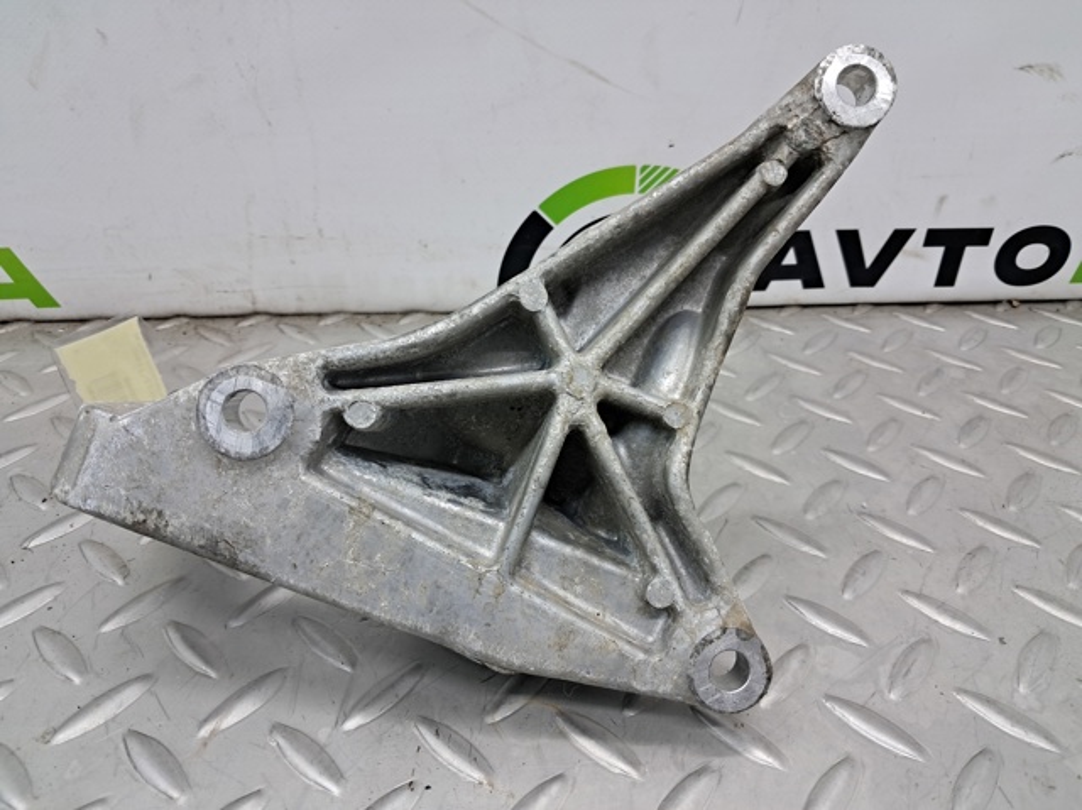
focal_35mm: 27
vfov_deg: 51.3
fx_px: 843
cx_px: 541
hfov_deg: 65.4
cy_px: 405
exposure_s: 1/50
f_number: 1.8
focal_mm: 4
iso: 100
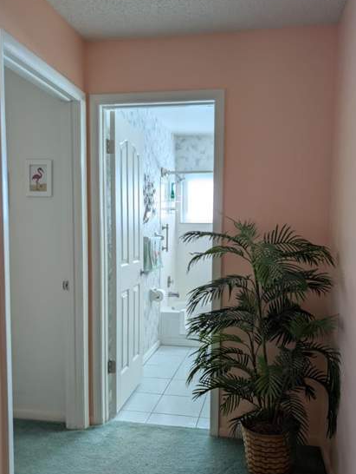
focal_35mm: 28
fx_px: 383
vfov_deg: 63.2
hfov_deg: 49.8
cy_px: 263
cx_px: 185
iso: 23
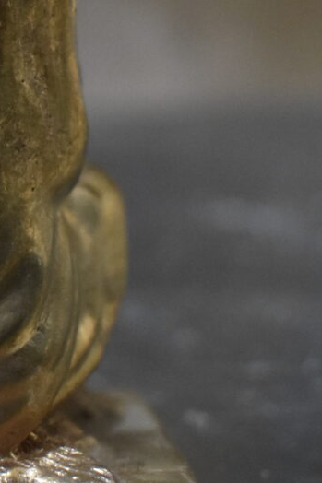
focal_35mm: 132
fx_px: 1772
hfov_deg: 10.2
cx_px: -50
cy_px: 52
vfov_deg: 15.4
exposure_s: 1/60
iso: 1250
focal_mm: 18
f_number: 4
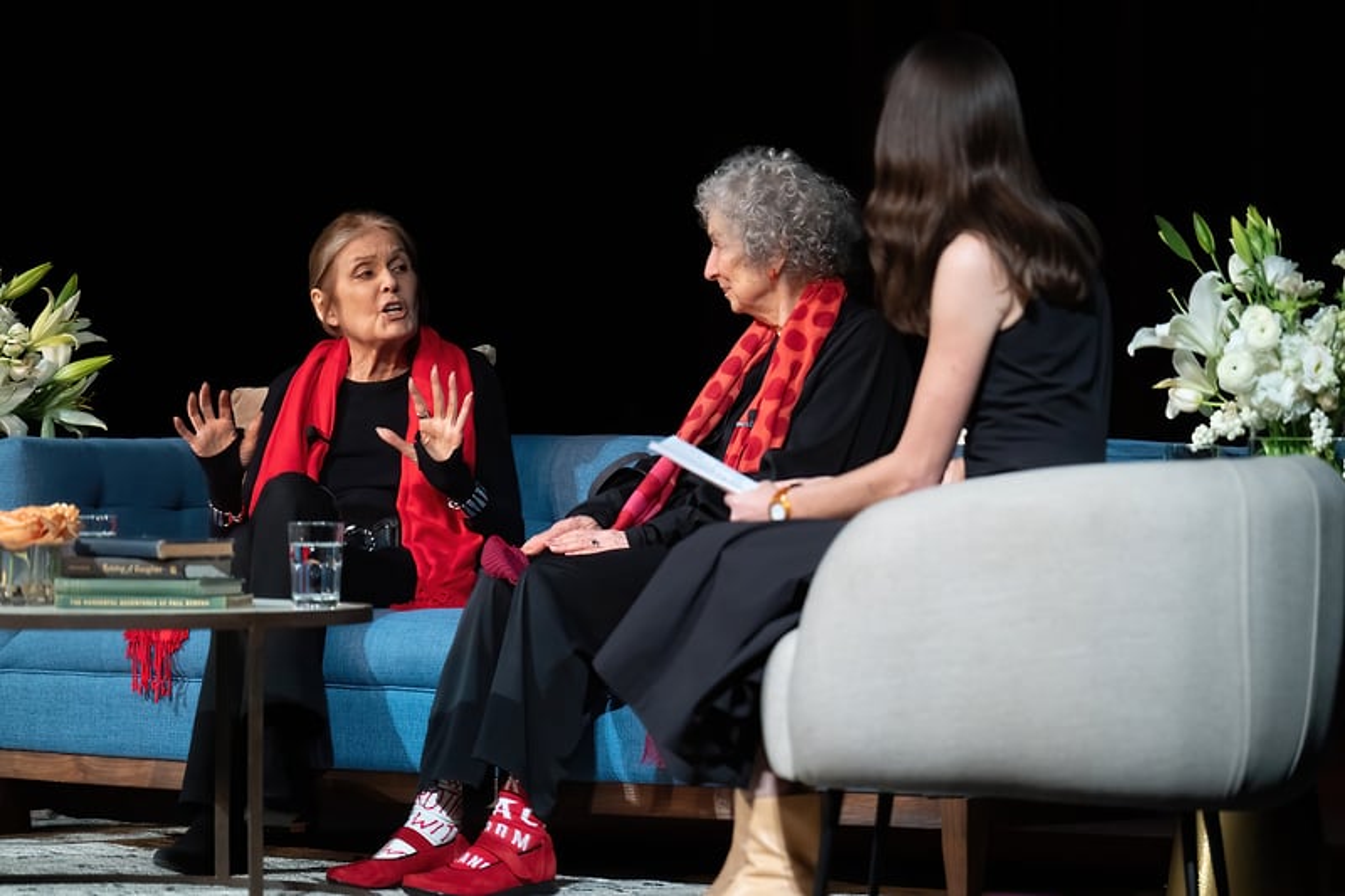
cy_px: 448
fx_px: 6652
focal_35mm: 178
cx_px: 672
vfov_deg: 7.7
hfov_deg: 11.5
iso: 5000
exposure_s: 1/200
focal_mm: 171
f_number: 4
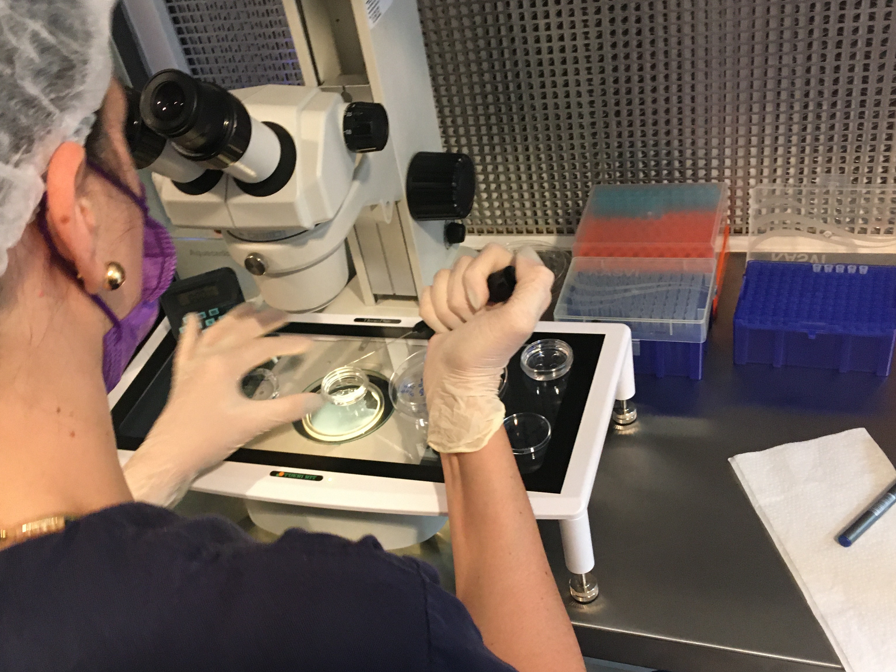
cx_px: 379
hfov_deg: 48.8
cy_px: 427
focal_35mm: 38
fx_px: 984
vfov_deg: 37.5
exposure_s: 1/15
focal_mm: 4.15
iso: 200
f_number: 2.2
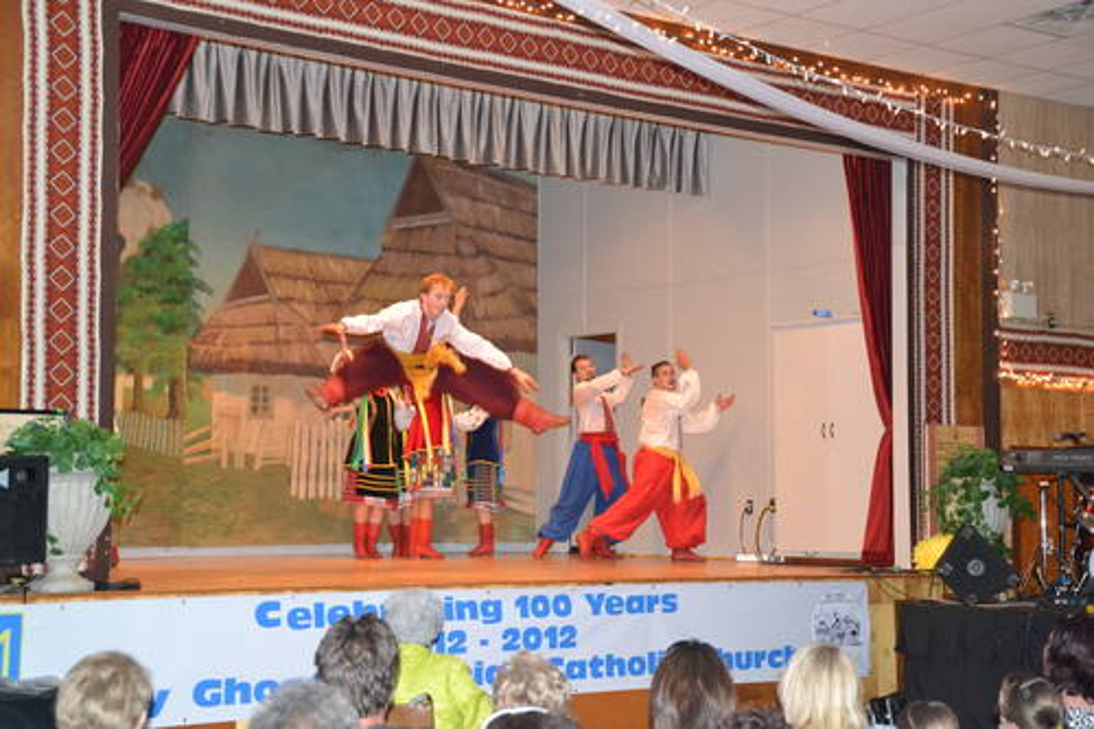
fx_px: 1823
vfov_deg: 22.6
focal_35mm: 60
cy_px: 364
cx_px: 547
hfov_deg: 33.4
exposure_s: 1/60
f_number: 4.5
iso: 3200
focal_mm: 40
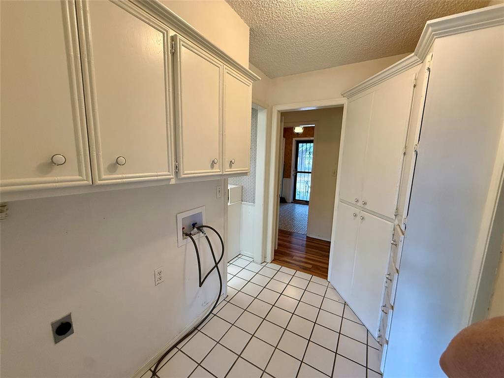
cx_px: 252
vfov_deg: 85.7
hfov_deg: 102.1
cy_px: 189
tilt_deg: -7.8
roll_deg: -1.5
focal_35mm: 14
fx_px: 204
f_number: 2.2
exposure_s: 1/120
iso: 250
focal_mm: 2.22
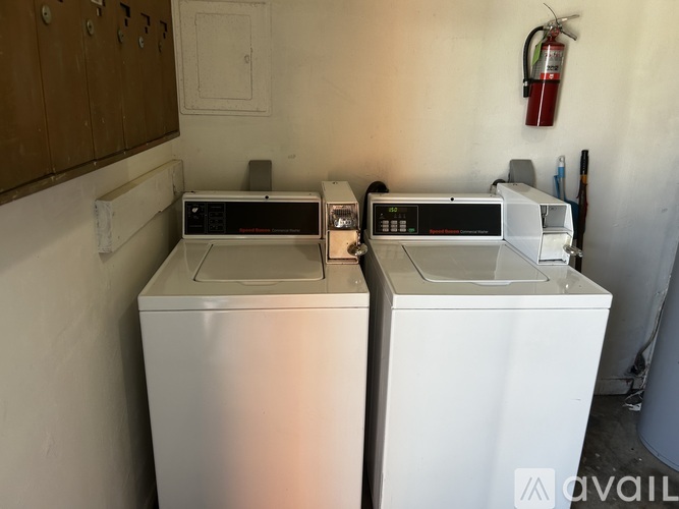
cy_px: 254
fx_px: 510
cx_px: 340
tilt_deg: -13.7
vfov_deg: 53.0
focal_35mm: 26
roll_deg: -1.9
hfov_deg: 67.3
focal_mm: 5.7
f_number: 1.5
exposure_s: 1/120
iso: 80
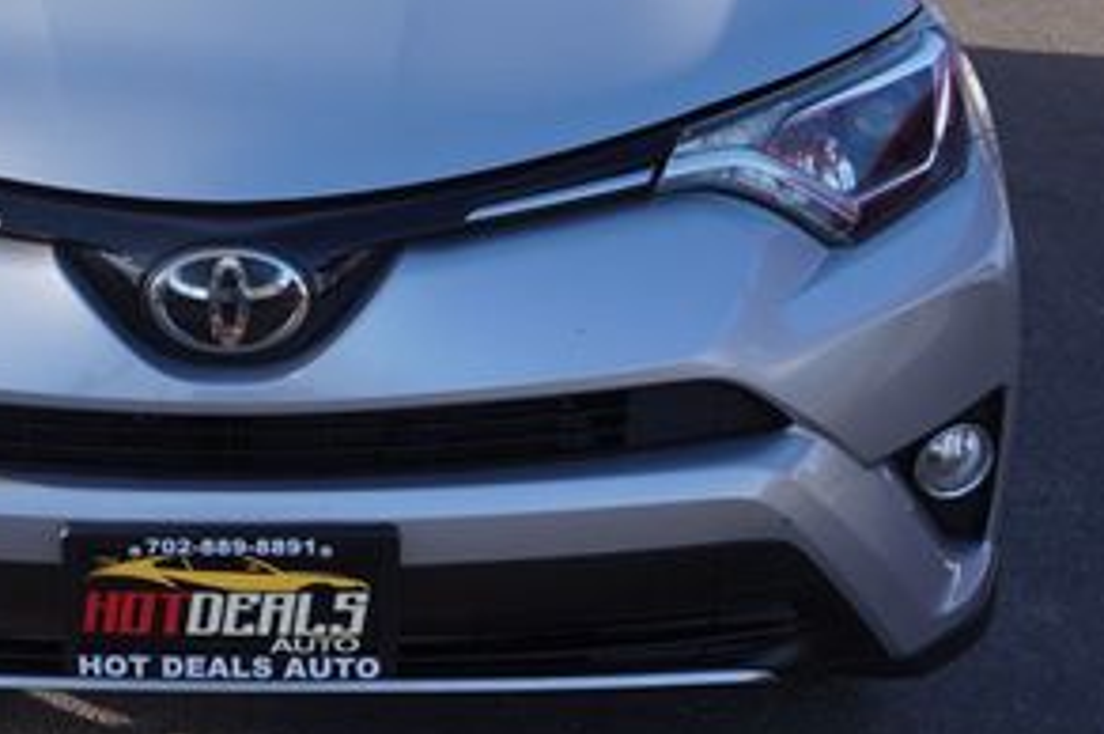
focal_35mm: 69
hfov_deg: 28.2
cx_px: 132
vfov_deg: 19.4
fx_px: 2117
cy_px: 136
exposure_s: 1/100
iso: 100
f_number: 8
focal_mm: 21
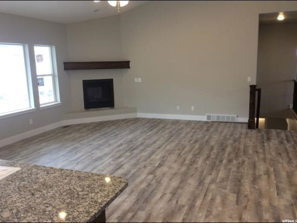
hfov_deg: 56.8
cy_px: 112
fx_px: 275
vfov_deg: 44.2
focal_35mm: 32
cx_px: 148
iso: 40
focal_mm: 3.3
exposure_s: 1/24
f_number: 2.4
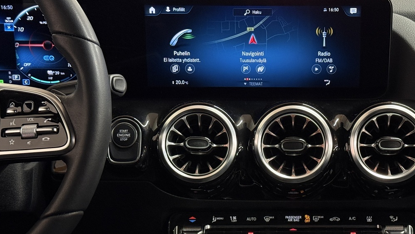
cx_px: 279
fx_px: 825
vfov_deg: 16.1
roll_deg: +0.3
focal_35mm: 75
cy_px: 156
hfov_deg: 28.0
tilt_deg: -18.1
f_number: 1.78
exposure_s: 1/55
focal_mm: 6.76
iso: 250
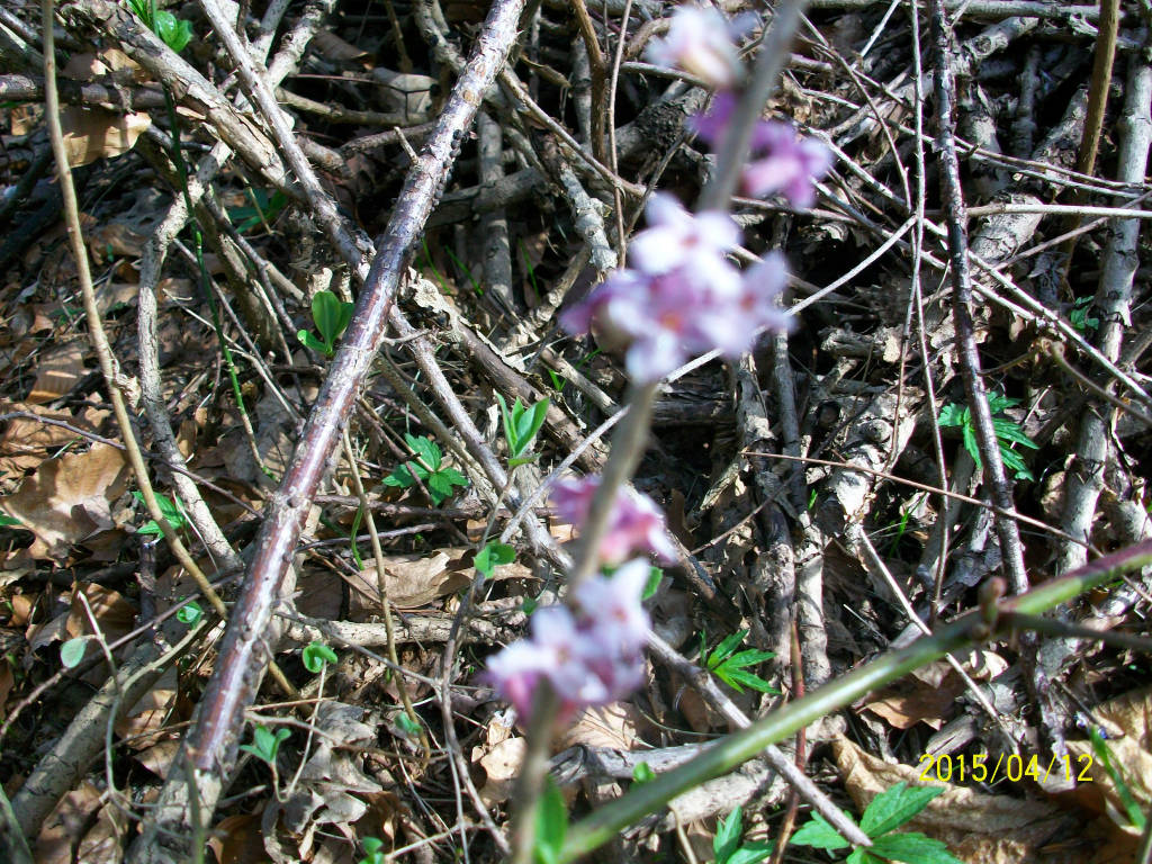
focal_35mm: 32
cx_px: 576
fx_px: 1065
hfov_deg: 56.8
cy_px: 432
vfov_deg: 44.2
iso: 64
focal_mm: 5.7
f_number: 2.8
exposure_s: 1/160
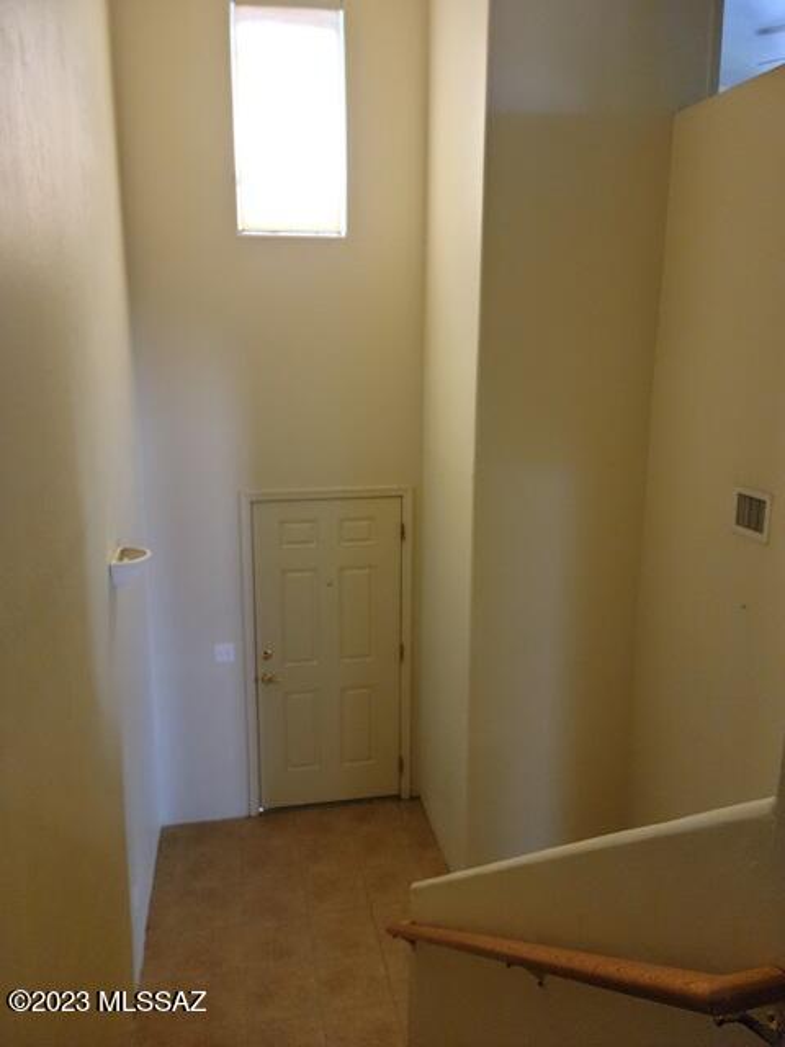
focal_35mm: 28
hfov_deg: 49.7
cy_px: 524
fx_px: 847
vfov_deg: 63.4
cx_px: 392
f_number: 2
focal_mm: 5.9
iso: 320
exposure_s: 1/40
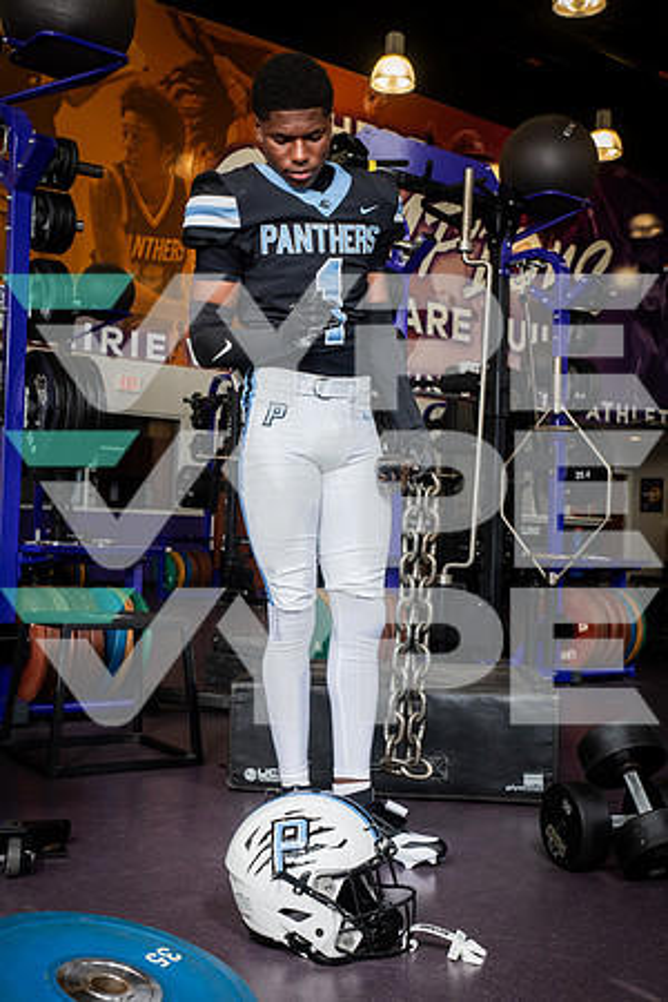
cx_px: 334
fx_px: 1169
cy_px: 501
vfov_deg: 46.4
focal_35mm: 42
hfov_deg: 31.9
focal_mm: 42
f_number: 7.1
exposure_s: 1/250
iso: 800
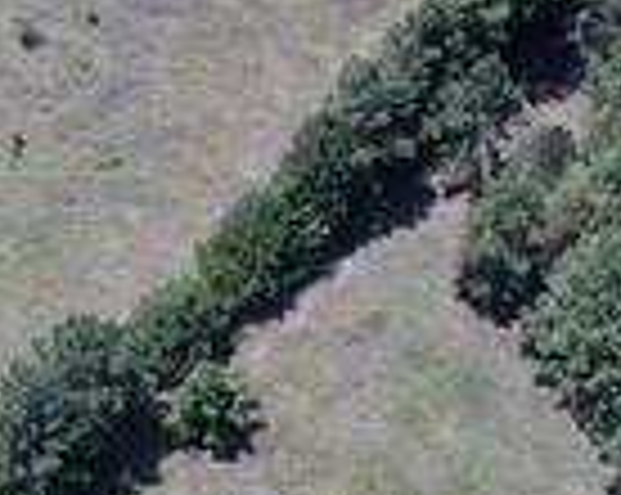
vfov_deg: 15.9
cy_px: 374
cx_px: 135
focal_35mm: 96
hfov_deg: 19.8
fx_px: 1762
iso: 100
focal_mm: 8.38
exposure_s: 1/250
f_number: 2.8
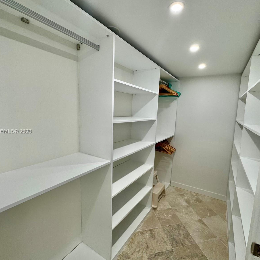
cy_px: 132
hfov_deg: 83.8
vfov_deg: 84.0
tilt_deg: -9.3
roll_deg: -2.0
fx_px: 144
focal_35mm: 17
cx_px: 141
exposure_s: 1/120
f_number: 2.2
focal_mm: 2.22
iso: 125
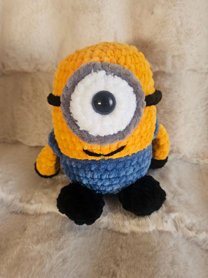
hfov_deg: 58.9
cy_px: 139
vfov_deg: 73.9
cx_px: 104
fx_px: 184
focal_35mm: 23
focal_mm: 5.4
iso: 400
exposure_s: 1/120
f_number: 1.8
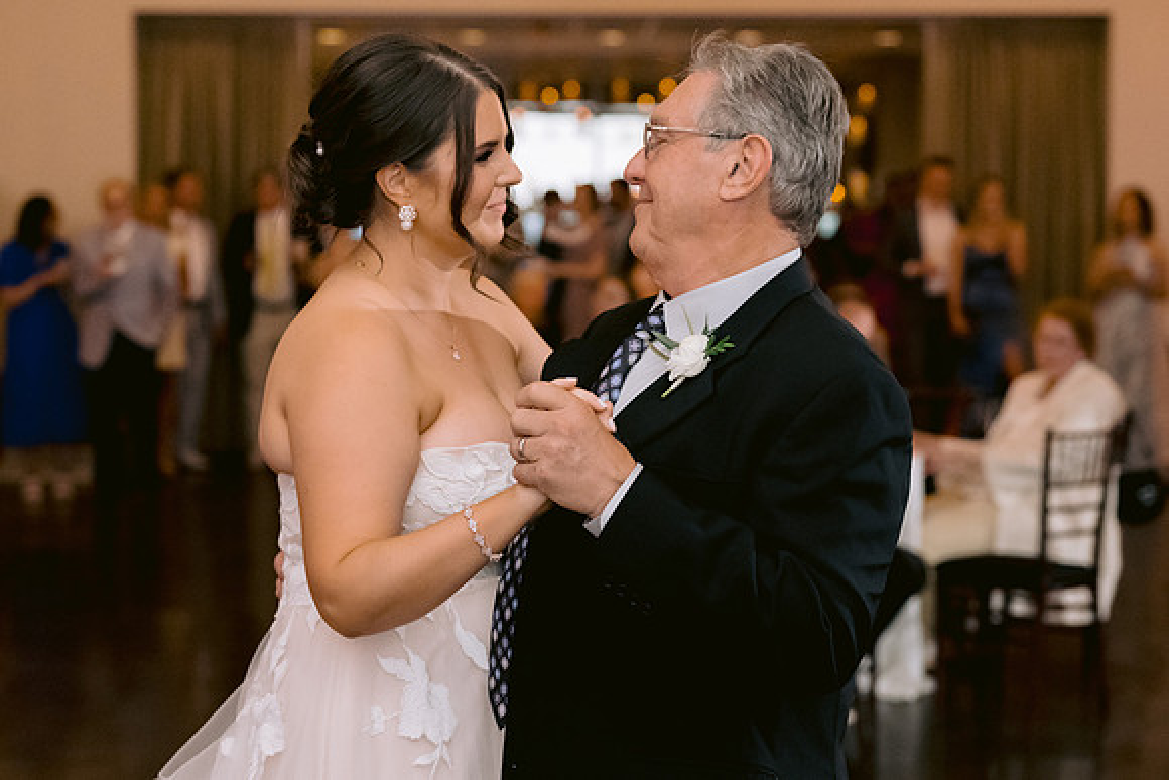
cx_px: 584
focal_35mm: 76
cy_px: 416
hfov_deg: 26.6
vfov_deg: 17.9
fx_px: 2469
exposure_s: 1/160
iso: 3200
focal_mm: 50
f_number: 2.5
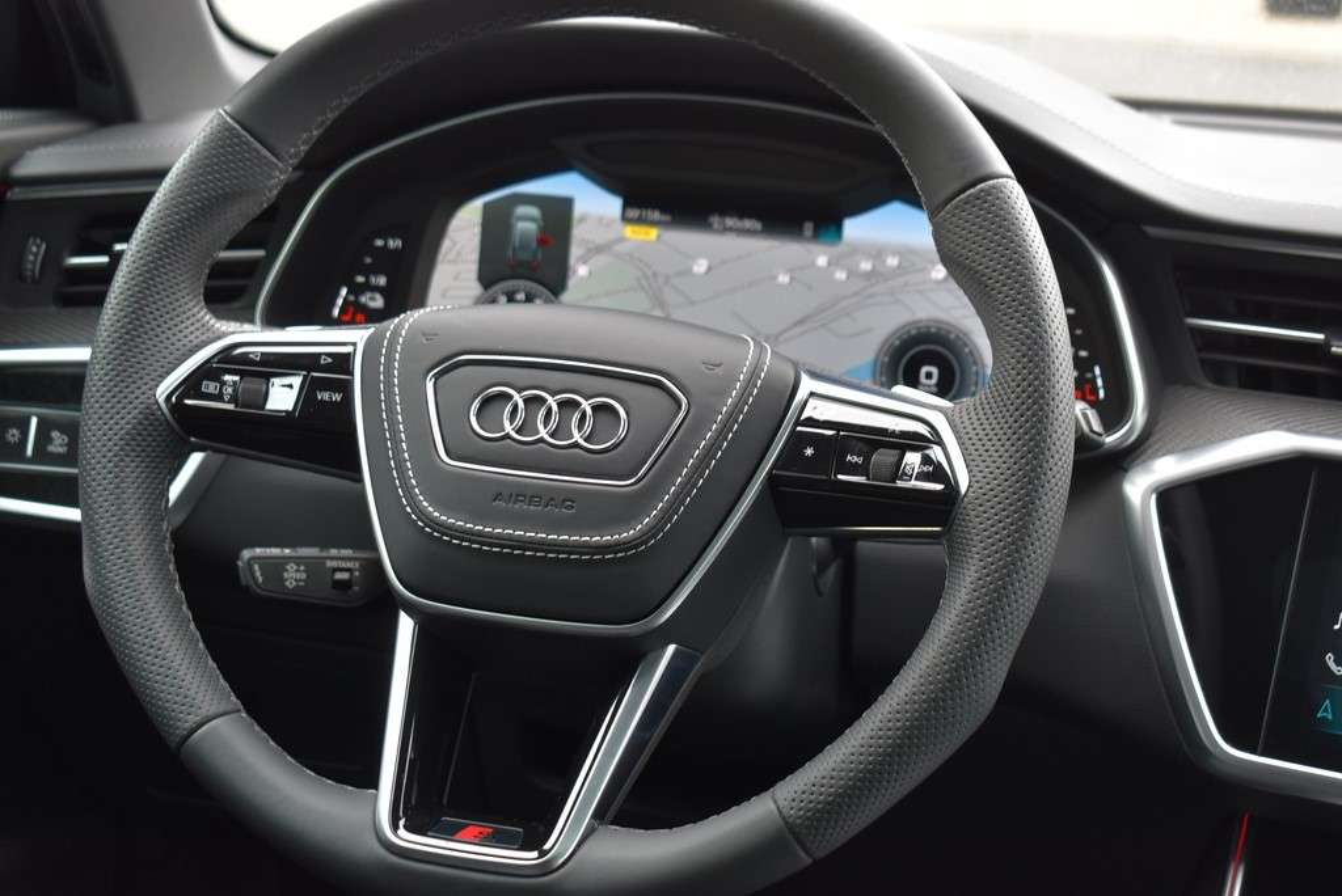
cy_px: 448
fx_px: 2685
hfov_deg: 28.1
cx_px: 671
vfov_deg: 19.0
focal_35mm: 72
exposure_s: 1/60
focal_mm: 48
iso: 500
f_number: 5.3
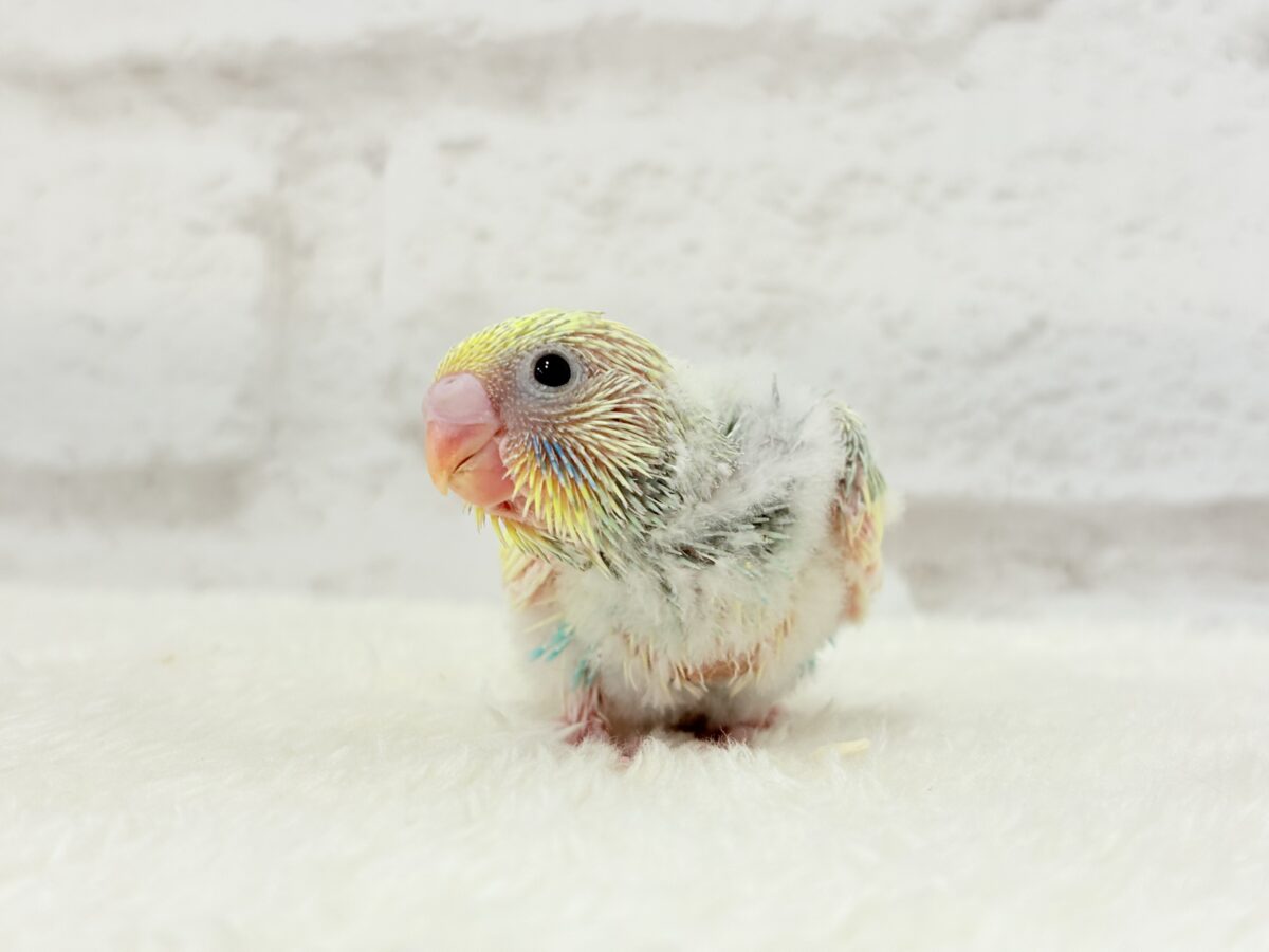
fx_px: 1906
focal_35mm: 52
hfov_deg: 36.8
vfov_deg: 28.0
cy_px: 476
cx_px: 634
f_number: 1.6
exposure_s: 1/50
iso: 32
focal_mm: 5.96
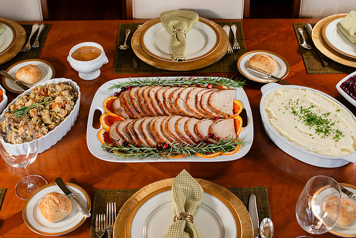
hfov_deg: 37.6
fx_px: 523
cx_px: 184
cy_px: 119
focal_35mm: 53
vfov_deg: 25.6
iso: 250
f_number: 7.1
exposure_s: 1/100
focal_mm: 50
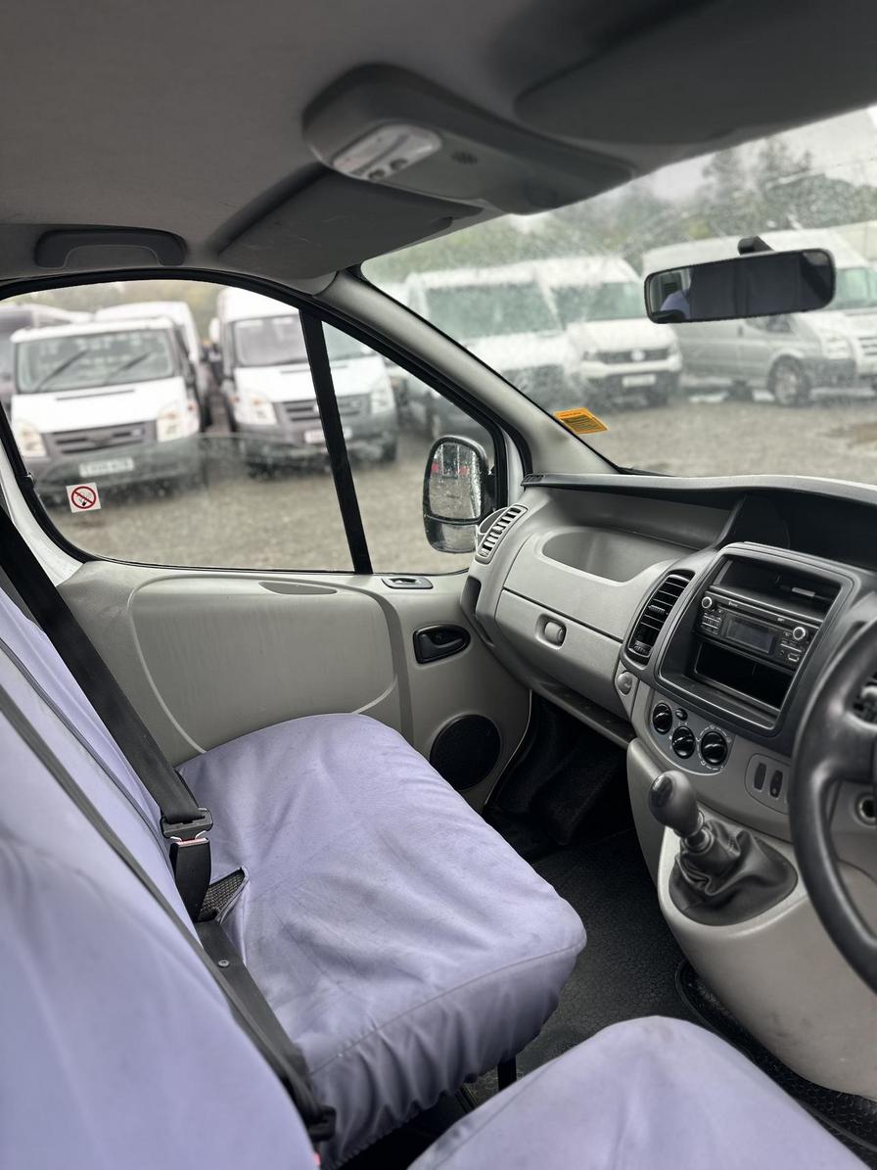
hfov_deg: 56.8
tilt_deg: -18.4
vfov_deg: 71.6
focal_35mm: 24
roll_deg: +6.5
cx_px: 438
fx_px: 811
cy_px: 585
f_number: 1.78
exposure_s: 1/121
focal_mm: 6.86
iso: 64
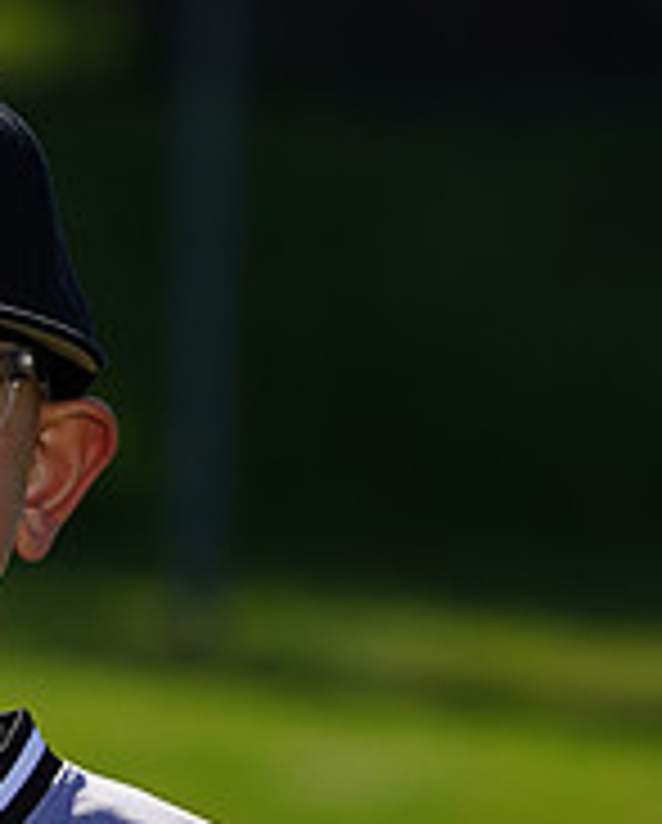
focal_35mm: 707
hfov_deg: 2.2
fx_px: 17272
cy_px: 1121
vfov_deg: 2.7
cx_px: -124
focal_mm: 238
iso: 100
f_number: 8
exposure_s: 1/250
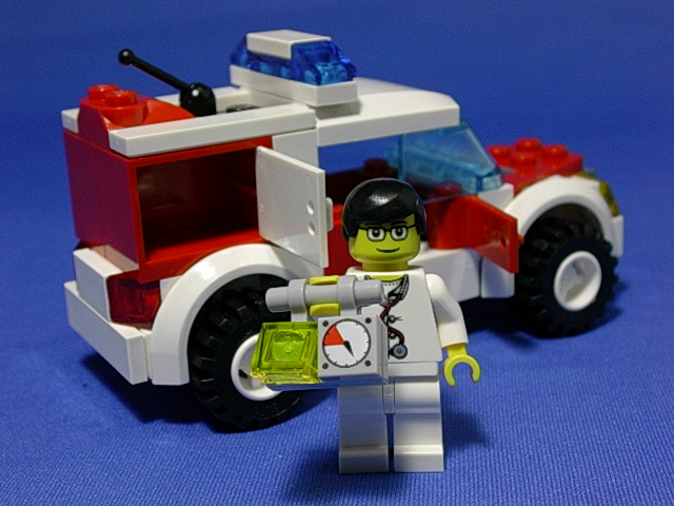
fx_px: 1168
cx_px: 337
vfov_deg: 24.4
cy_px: 253
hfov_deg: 32.2
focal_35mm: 60
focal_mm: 9
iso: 70
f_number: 3.4
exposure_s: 1/35.9
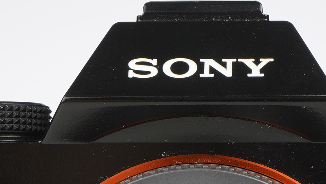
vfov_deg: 6.4
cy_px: 285
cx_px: 157
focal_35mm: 187
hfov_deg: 11.5
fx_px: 1617
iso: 200
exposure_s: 1/160
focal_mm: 55
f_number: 18
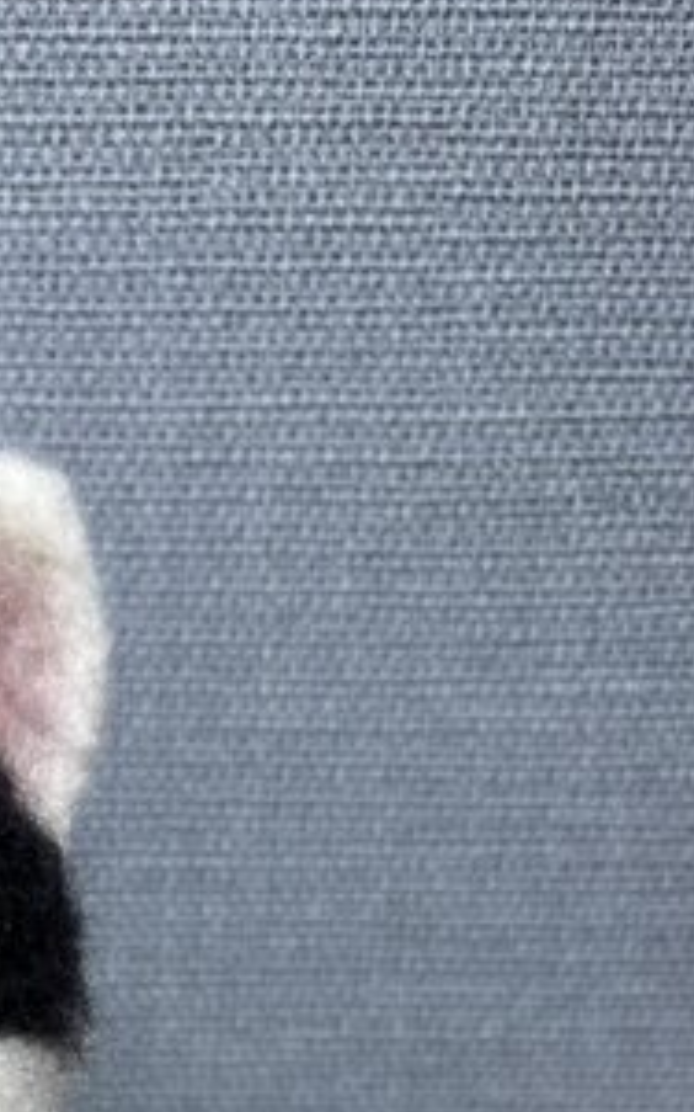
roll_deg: -0.4
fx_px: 2362
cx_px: -207
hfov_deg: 15.9
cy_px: 1520
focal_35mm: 78
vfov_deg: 23.0
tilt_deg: -23.7
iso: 50
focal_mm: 5.96
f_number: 1.6
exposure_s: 1/100
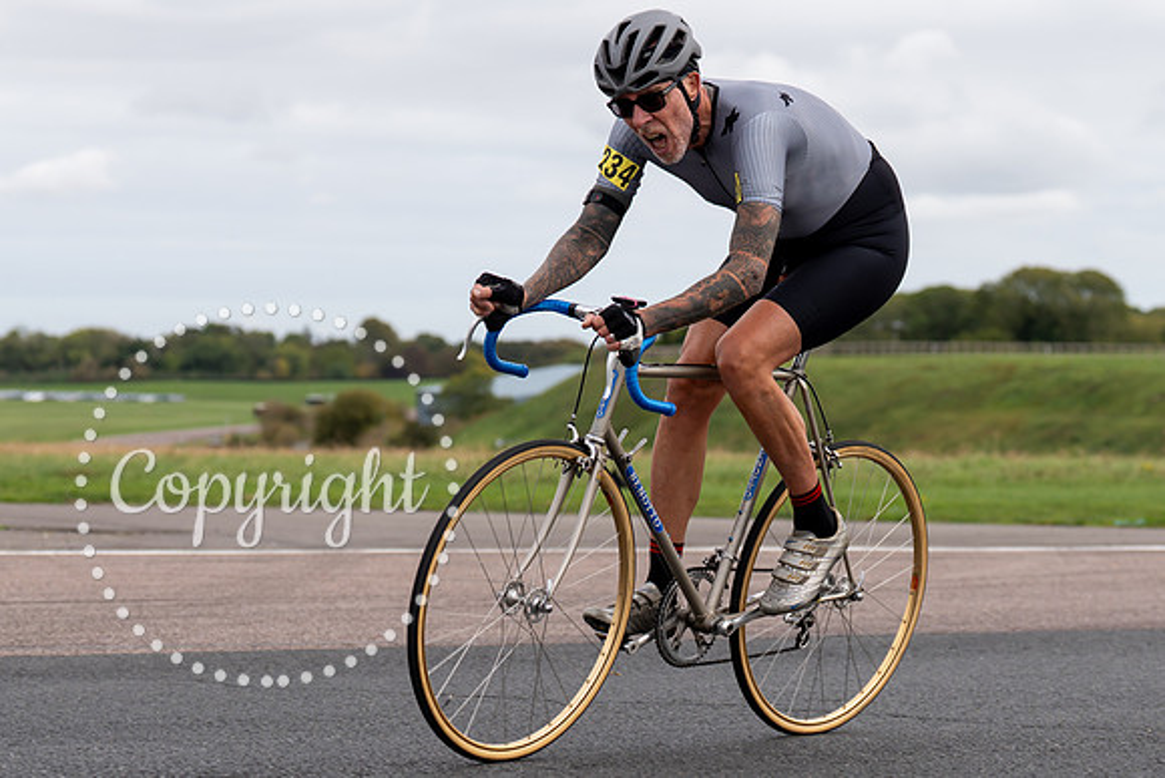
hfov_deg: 17.7
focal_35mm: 116
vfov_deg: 11.9
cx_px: 595
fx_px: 3740
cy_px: 365
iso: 125
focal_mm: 70
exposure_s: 1/1000
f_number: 3.5
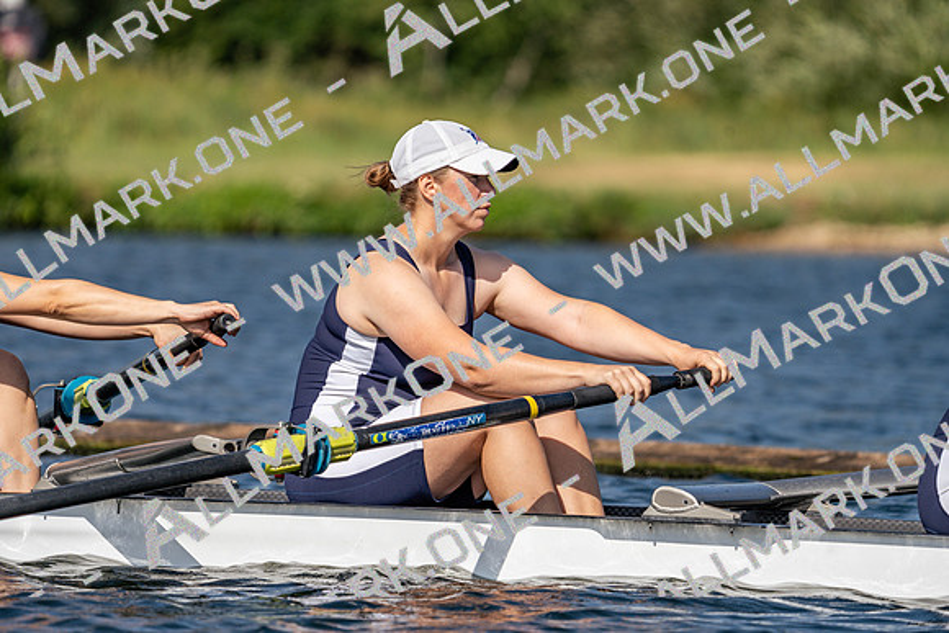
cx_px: 474
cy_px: 316
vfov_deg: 3.6
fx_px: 10072
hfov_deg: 5.4
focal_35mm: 382
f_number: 6.3
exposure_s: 1/1600
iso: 125
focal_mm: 382
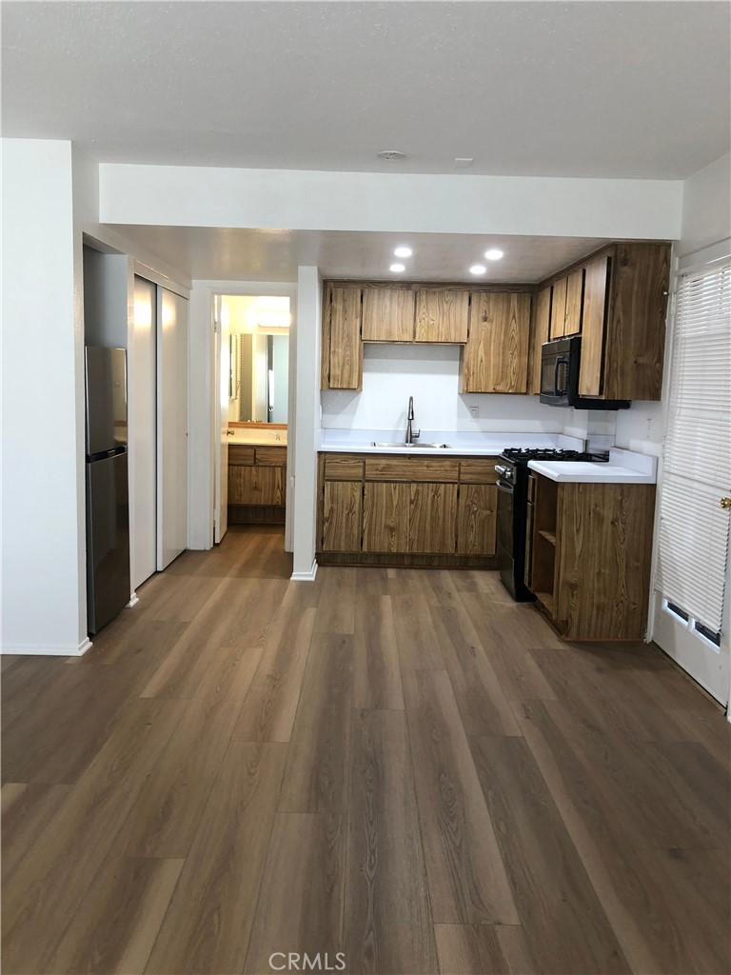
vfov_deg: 63.4
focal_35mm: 28
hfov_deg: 49.7
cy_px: 488
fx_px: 788
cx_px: 366
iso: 32
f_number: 1.8
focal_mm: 4
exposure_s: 1/24
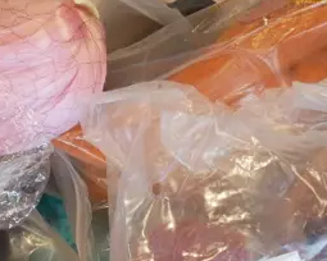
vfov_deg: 7.7
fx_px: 1897
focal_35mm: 196
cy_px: 407
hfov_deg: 9.8
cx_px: 76
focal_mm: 25
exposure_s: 1/60
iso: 640
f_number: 4.5
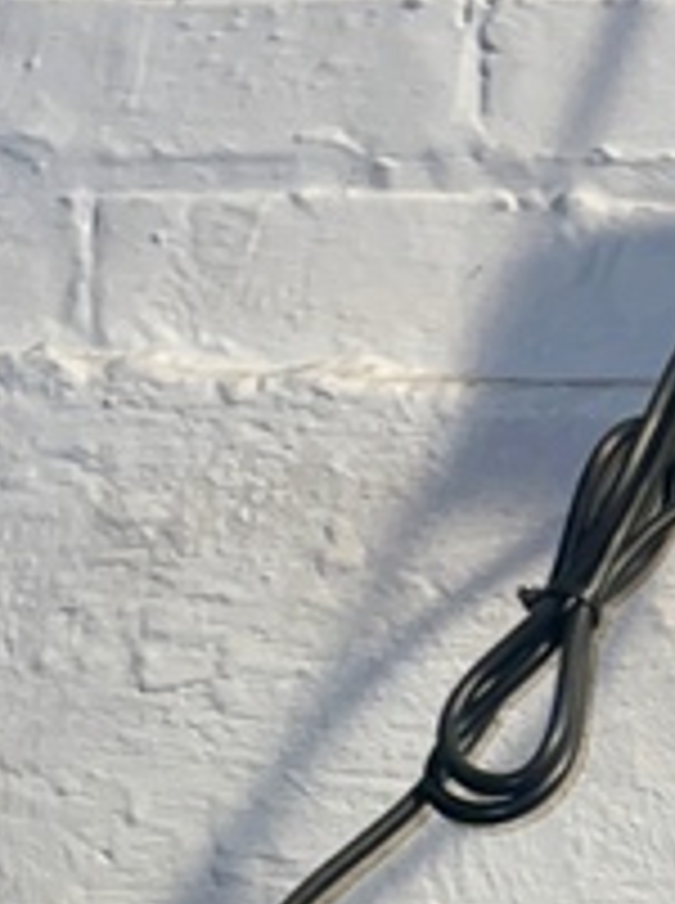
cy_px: 1826
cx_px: 108
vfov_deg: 12.4
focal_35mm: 140
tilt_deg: -20.2
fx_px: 3652
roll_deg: -1.2
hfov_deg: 10.5
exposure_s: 1/8
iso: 80
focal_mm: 5.7
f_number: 1.5
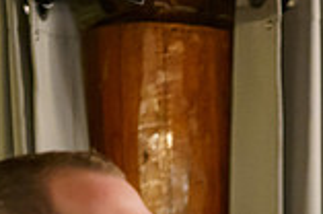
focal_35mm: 132
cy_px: 380
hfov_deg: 15.1
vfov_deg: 9.8
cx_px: 372
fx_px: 1182
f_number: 1.4
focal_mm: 35
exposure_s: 1/250
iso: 5000
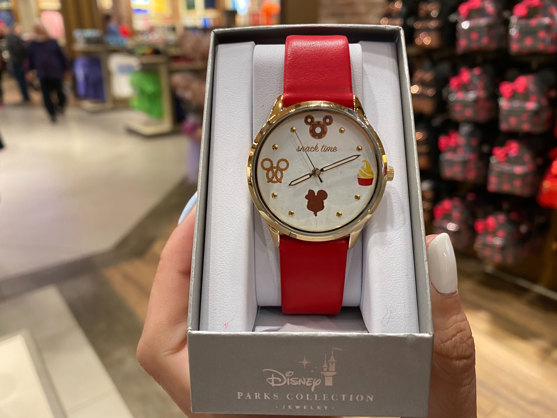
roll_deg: +0.4
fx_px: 418
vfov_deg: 53.1
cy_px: 209
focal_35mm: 26
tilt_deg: -21.7
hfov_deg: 67.3
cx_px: 278
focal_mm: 4.25
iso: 125
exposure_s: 1/60
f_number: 1.8
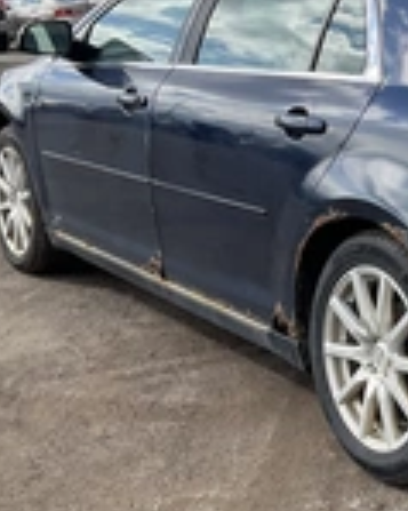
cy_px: 278
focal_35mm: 76
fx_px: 1148
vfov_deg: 25.1
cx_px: 549
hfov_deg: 18.6
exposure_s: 1/944
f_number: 1.8
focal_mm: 3
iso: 25
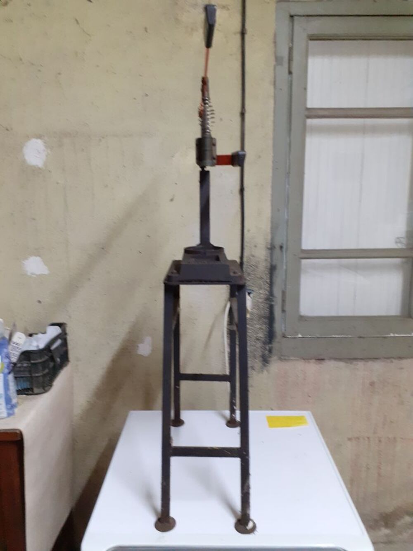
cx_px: 206
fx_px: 429
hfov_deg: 51.4
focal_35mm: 27
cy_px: 276
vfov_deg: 65.3
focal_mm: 3.6
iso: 250
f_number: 1.9
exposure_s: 1/25
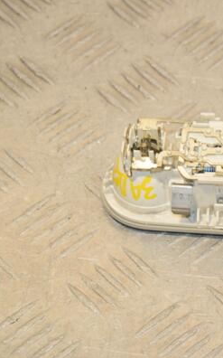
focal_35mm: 174
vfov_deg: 12.1
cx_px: 255
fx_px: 1692
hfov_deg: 7.5
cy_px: 179
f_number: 9
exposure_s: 1/200
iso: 800
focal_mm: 75
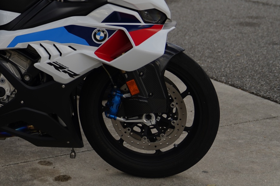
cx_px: -17
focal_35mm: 79
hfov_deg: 24.2
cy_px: -36
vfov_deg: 16.6
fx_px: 614
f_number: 2.8
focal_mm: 33
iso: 50
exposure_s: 1/100
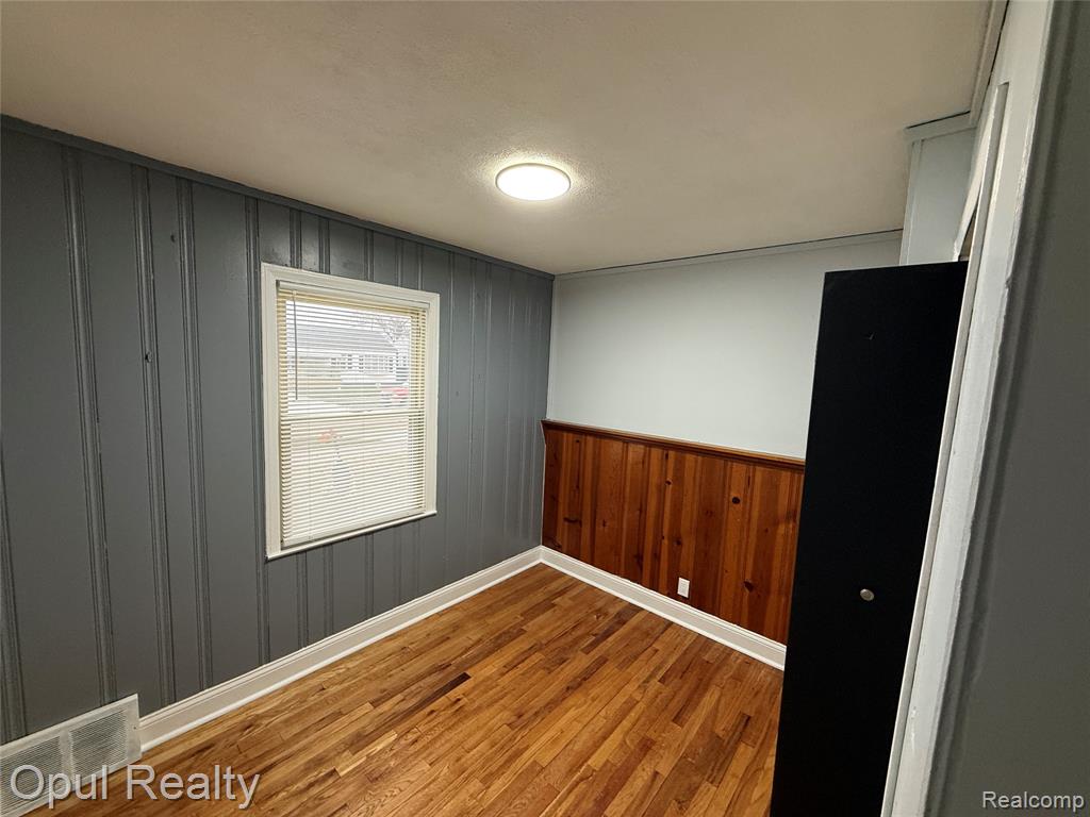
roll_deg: -2.5
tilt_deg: -5.4
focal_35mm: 14
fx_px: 441
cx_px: 545
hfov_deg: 102.1
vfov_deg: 85.7
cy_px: 408
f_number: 2.2
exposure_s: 1/60
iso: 200
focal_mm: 2.22
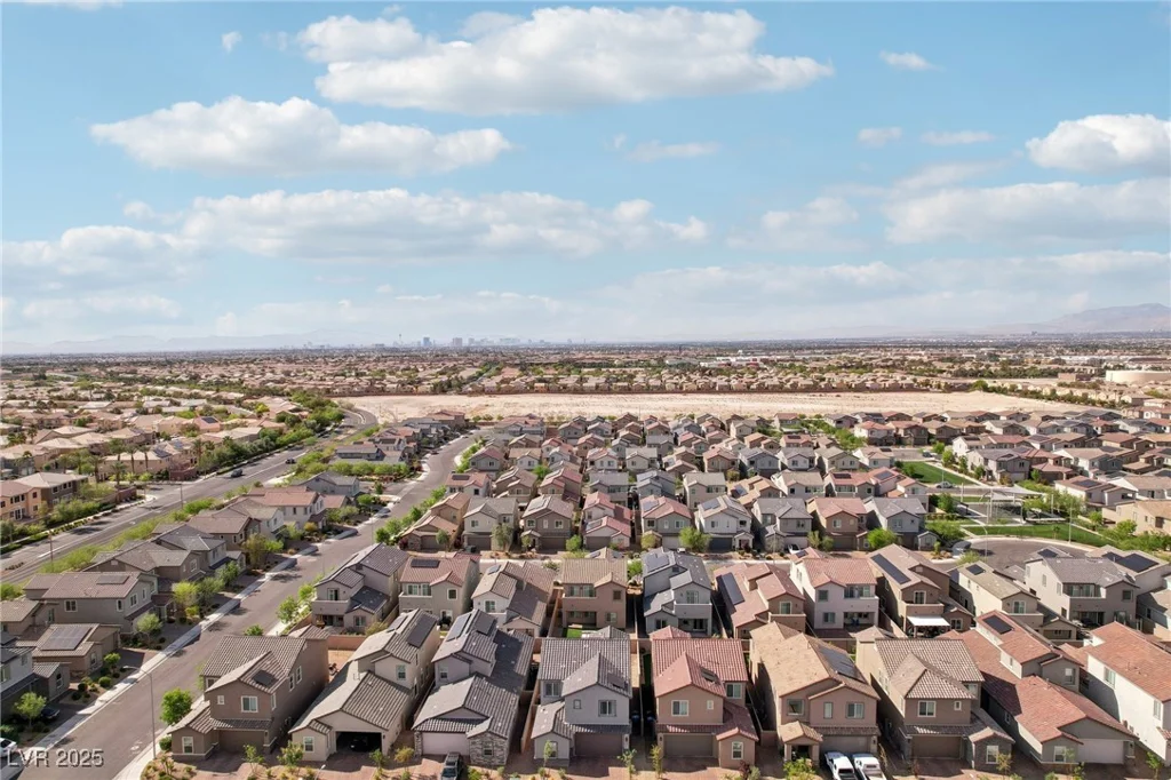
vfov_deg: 57.2
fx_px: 715
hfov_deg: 78.6
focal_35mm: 22
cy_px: 390
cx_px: 586
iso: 120
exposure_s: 1/2000
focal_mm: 8.4
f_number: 2.8
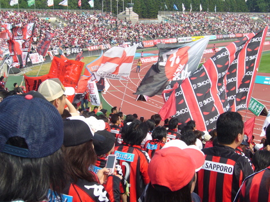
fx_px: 491
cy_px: 101
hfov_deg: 30.7
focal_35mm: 63
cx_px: 135
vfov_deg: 23.3
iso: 80
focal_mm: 10.4
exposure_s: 1/200
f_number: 7.5
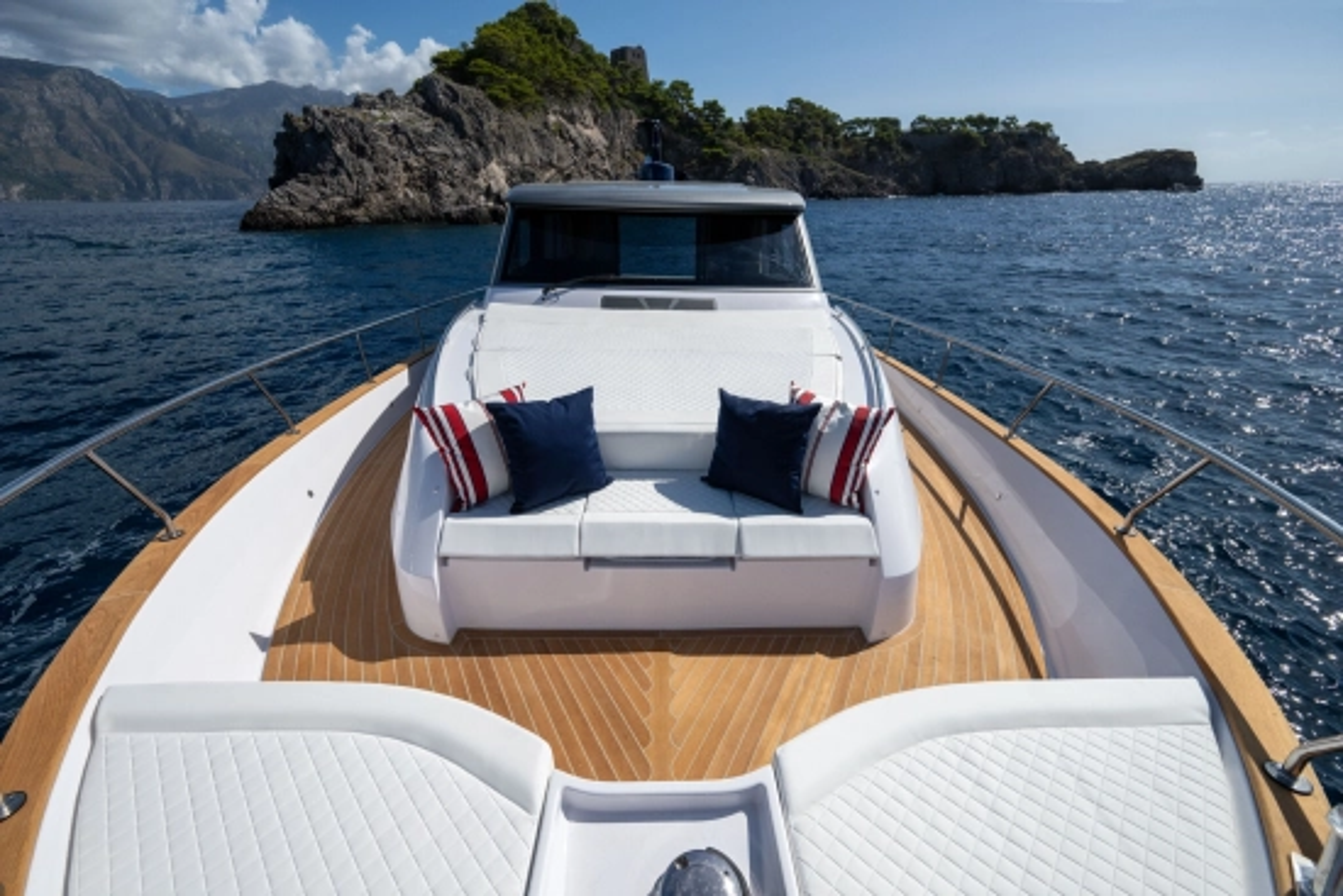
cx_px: 672
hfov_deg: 104.2
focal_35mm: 14
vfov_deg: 81.2
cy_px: 448
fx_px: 522
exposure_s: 1/5000
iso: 800
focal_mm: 14
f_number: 8
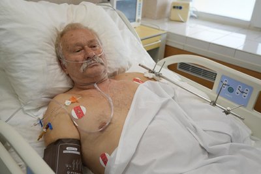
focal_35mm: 34
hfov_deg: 55.8
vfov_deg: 38.9
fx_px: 247
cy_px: 87
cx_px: 130
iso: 200
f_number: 4
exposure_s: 1/60
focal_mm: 34
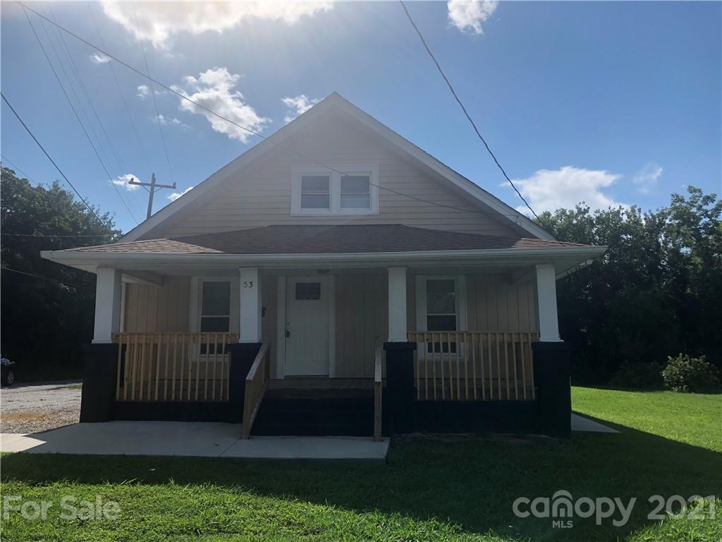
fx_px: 584
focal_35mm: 28
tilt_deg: +6.2
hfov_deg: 63.4
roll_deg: -0.3
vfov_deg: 49.7
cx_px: 361
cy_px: 271
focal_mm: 3.99
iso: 25
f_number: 1.8
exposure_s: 1/3745
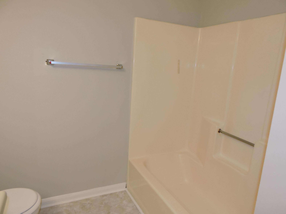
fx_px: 198
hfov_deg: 71.6
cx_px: 143
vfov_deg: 56.8
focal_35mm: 24
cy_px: 107
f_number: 3.3
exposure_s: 1/40
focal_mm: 4.3
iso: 250
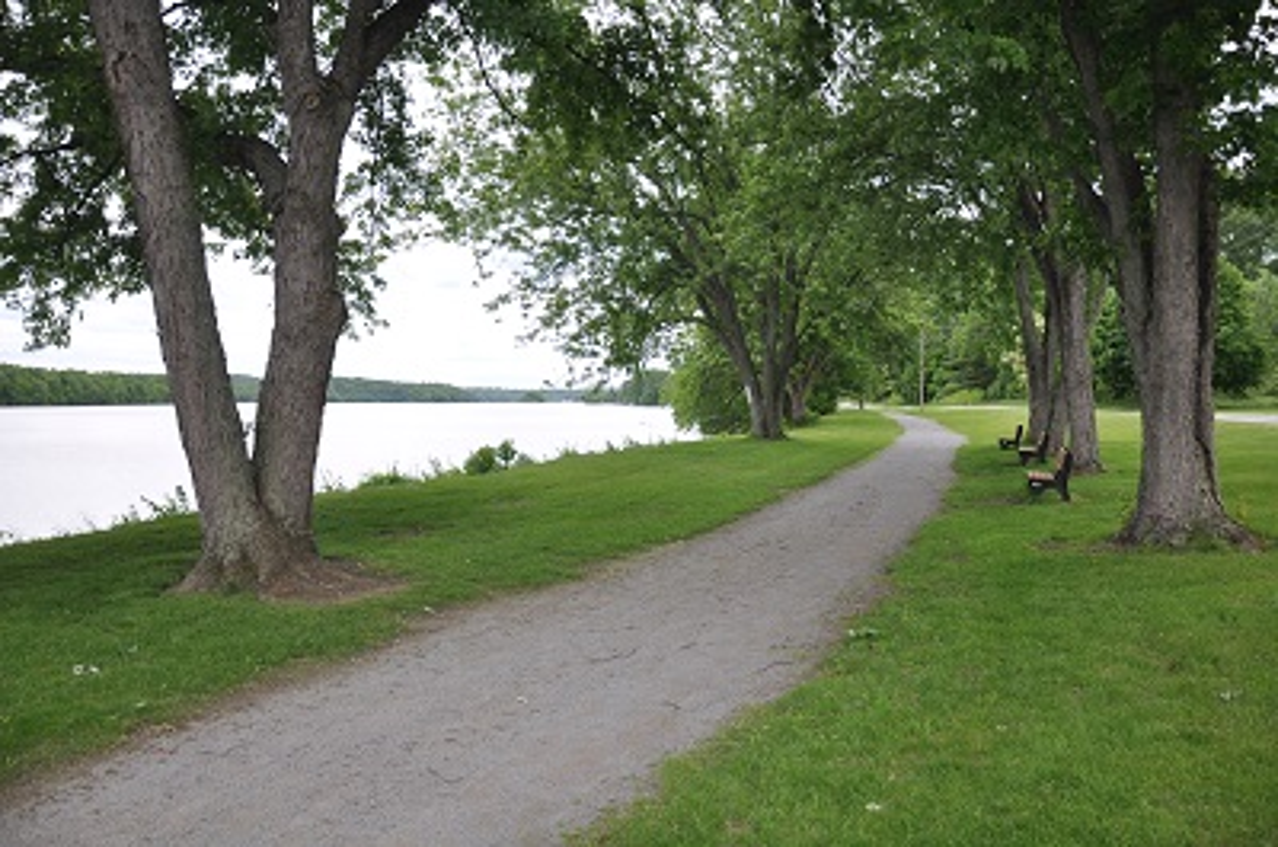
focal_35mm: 27
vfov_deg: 47.7
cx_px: 639
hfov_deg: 67.5
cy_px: 424
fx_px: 957
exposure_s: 1/200
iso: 200
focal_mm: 18
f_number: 4.5
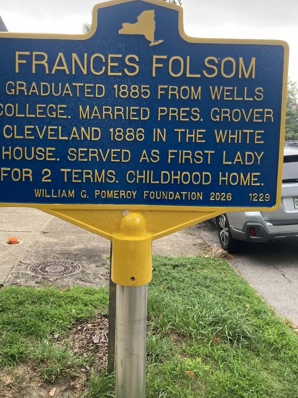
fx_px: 379
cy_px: 168
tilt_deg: -2.7
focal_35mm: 33
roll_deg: -0.8
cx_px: 128
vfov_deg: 55.1
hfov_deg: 42.8
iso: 40
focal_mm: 3.99
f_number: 1.8
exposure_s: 1/121
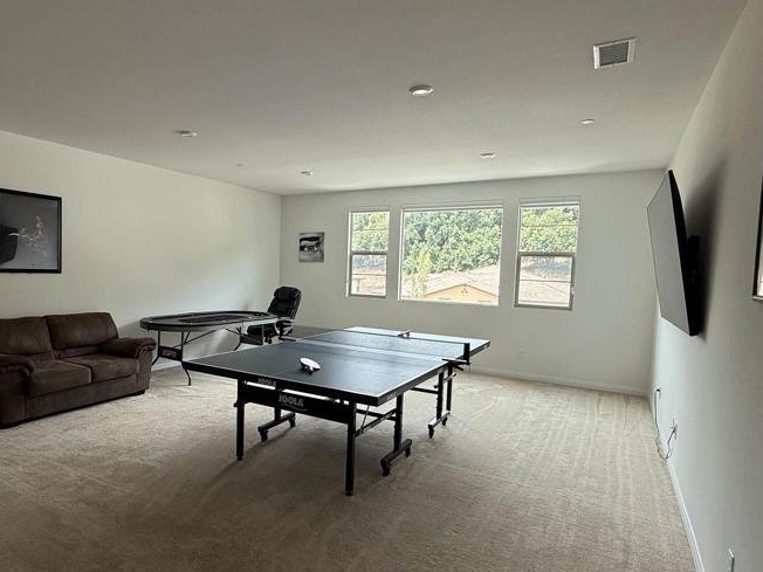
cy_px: 298
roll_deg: -1.4
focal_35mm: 22
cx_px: 304
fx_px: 485
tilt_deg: -3.5
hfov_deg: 75.5
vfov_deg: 61.1
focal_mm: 2.22
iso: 50
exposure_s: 1/104
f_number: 2.2
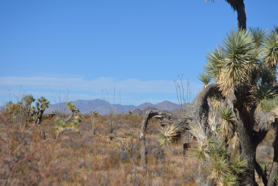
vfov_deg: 16.6
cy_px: 93
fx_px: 638
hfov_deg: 24.6
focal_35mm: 82
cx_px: 139
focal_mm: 55
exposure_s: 1/2000
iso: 400
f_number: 7.1
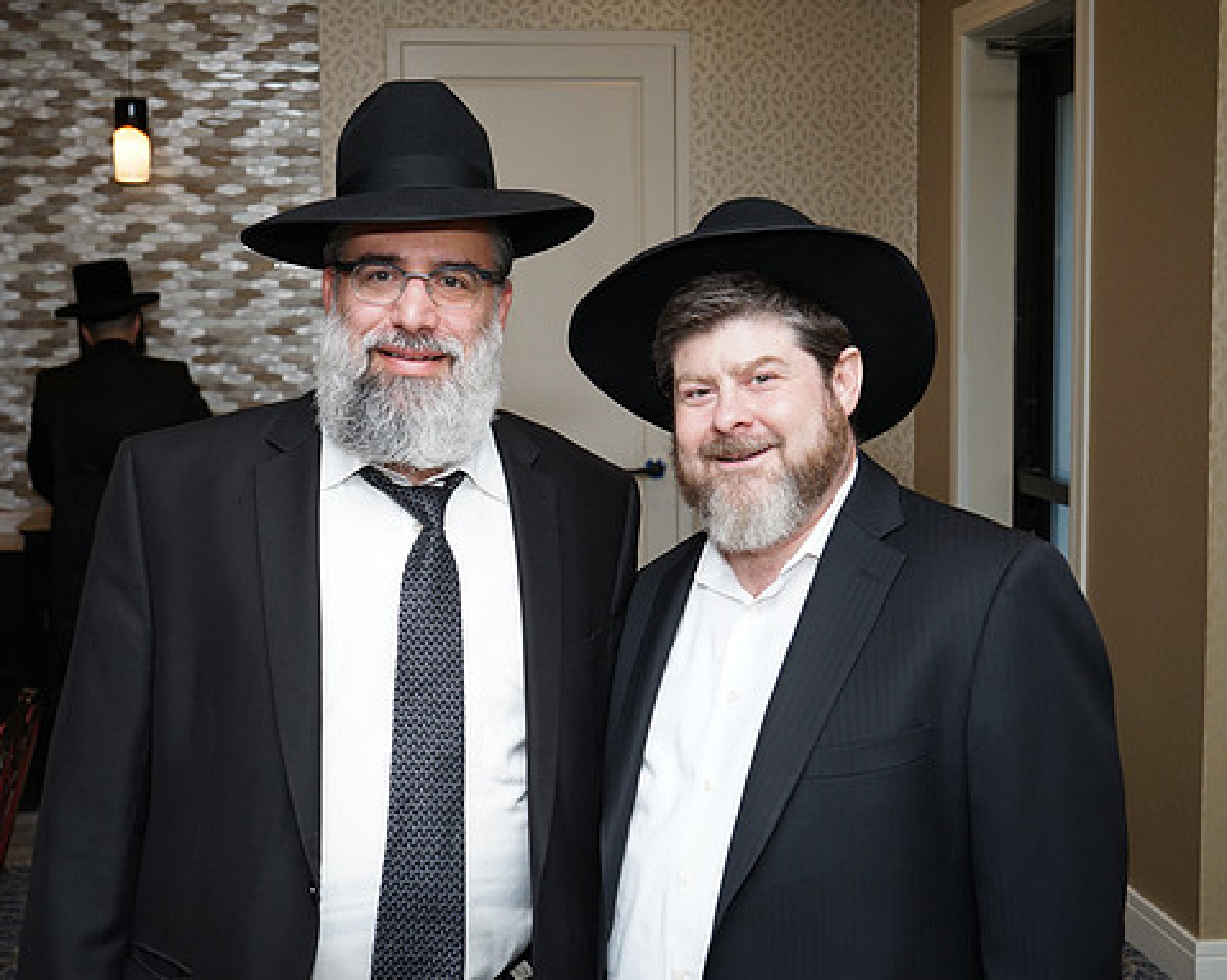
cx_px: 592
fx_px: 1815
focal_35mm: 50
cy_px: 487
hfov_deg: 37.3
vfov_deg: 30.2
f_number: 6.3
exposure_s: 1/125
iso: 640
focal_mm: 44
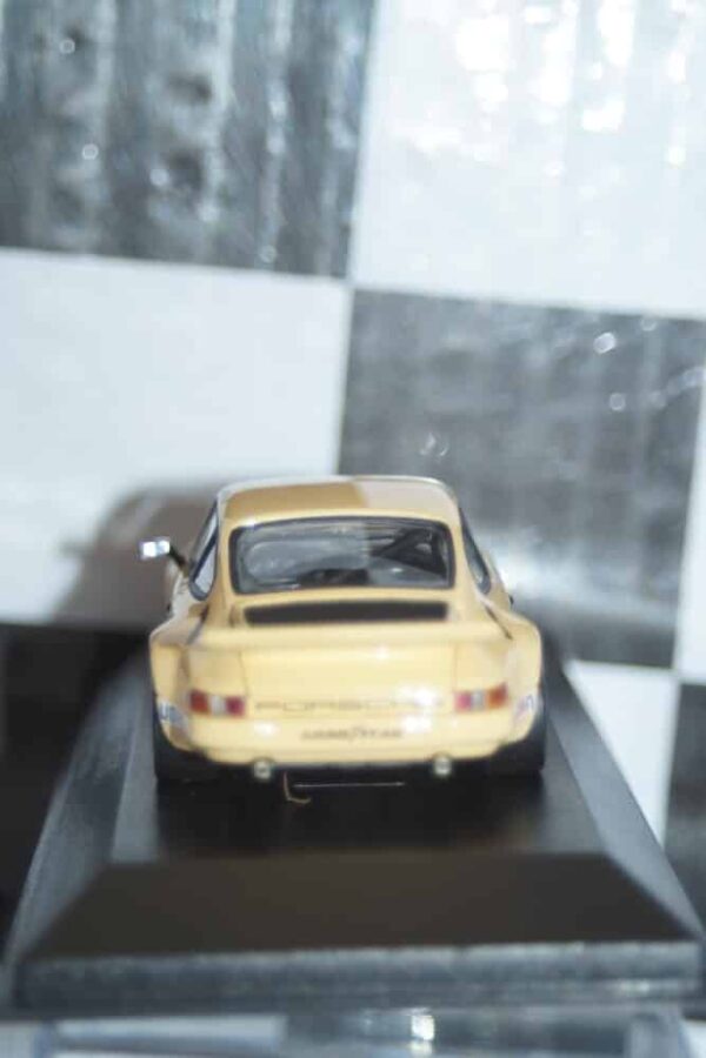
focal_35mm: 120
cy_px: 529
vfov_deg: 17.1
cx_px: 353
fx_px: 3530
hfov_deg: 11.4
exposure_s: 1/160
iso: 400
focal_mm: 80
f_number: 5.6
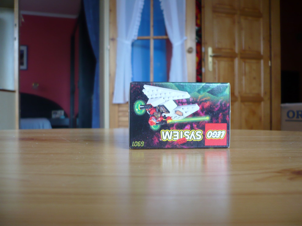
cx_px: 151
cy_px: 113
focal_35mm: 35
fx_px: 305
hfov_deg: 52.6
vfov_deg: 40.7
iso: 100
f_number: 2.8
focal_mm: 5.8
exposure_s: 1/15
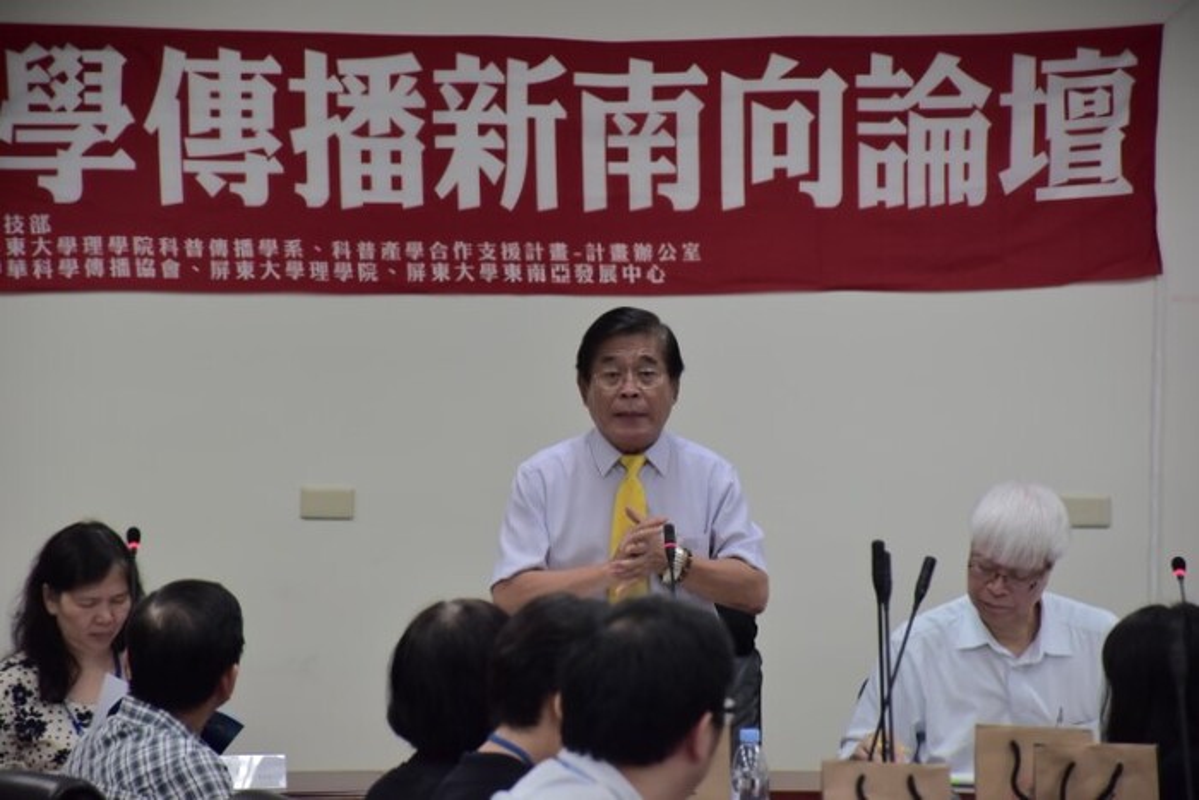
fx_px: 6995
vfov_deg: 6.5
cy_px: 400
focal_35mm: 210
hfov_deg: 9.8
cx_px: 600
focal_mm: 140
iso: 1000
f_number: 5.6
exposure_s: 1/100
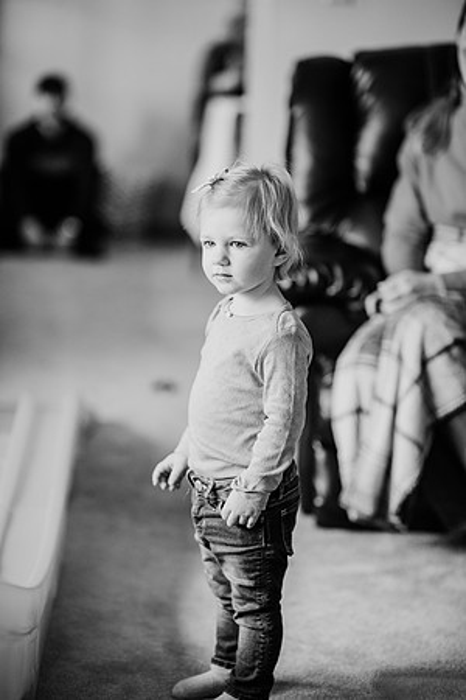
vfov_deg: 23.9
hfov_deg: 16.1
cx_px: 233
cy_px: 350
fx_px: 1650
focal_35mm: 85
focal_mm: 85
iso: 1000
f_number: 1.8
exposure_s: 1/500
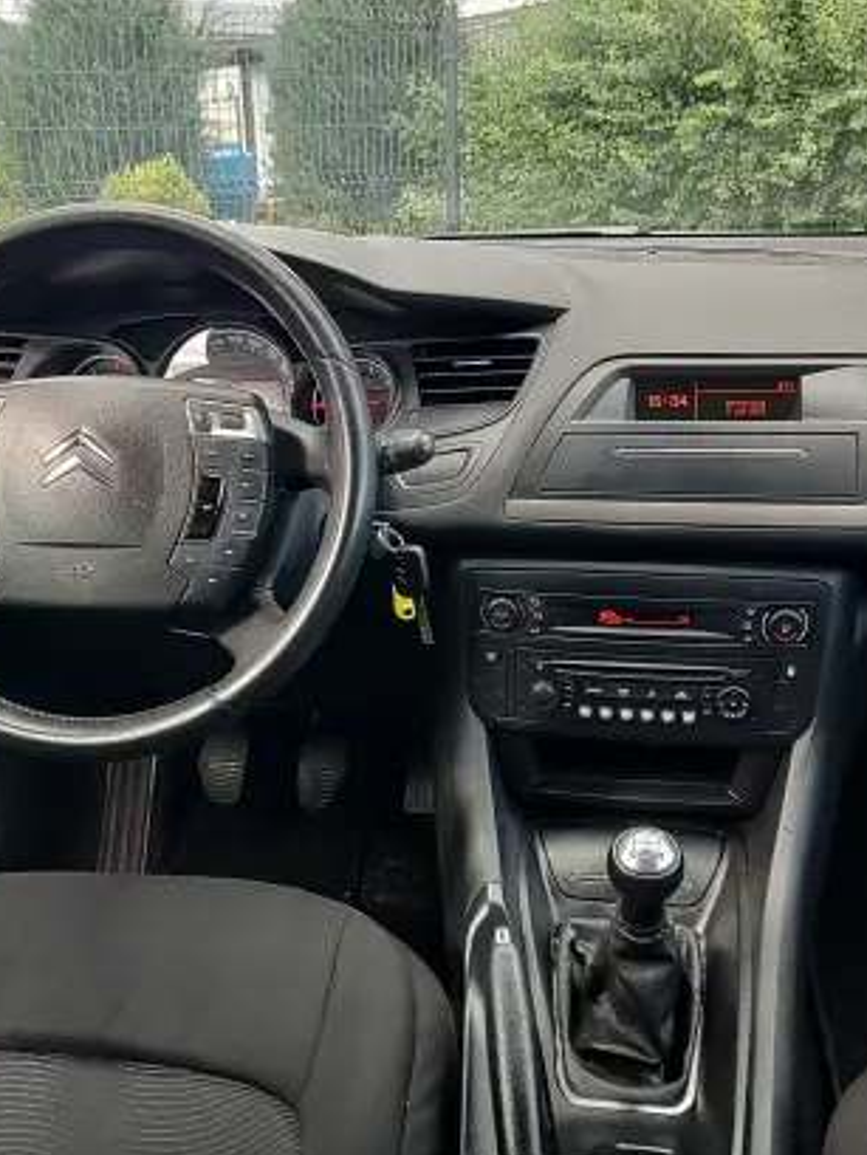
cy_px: 627
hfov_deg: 39.7
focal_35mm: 36
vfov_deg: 51.3
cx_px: 412
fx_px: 1202
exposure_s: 1/128
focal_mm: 5.56
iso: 100
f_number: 1.8
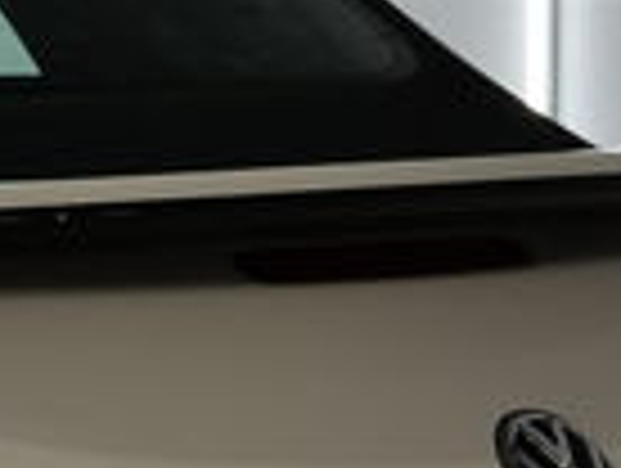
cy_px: 356
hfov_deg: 7.0
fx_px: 4942
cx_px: -540
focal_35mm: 275
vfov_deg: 5.4
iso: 200
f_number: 3.9
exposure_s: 1/80
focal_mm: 19
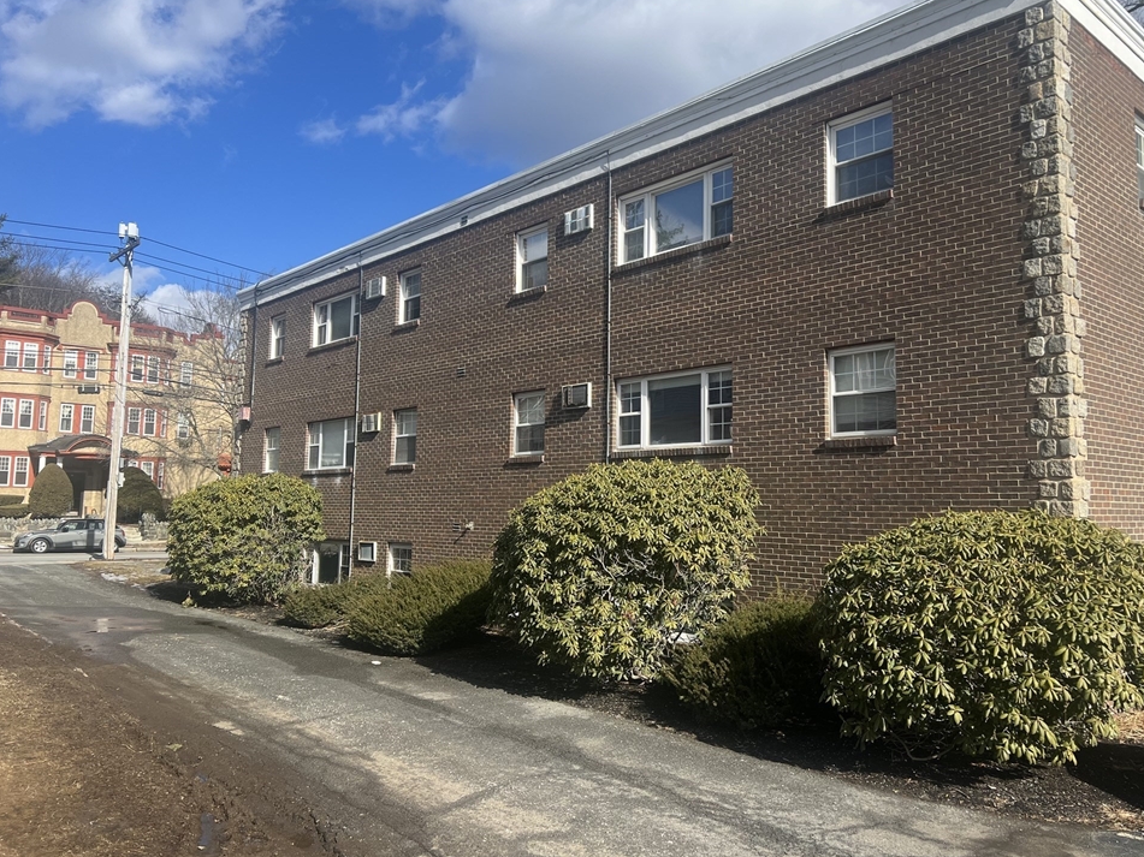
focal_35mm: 28
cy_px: 400
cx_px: 604
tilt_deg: +6.3
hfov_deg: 63.4
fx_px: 925
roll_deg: +0.3
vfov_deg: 49.7
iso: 50
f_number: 1.5
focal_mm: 5.7
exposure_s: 1/3460
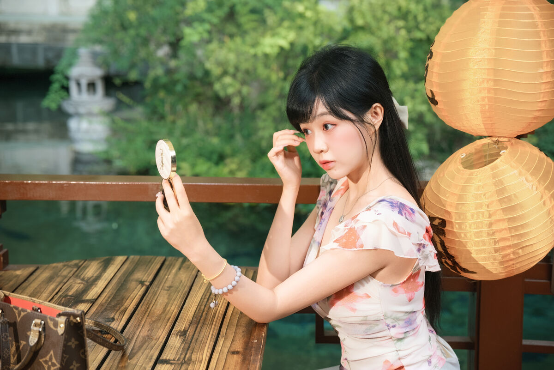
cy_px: 185
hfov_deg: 31.9
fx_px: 970
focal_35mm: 63
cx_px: 277
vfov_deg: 21.6
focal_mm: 63
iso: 500
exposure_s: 1/125
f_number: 4
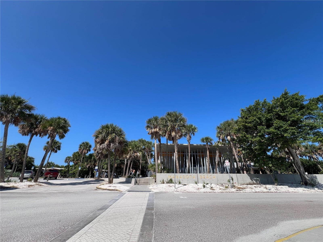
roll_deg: -0.5
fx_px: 121
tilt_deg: +23.4
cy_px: 121
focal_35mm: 13
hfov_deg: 106.2
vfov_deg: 89.9
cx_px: 162
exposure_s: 1/1340
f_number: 1.8
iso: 32
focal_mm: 1.57
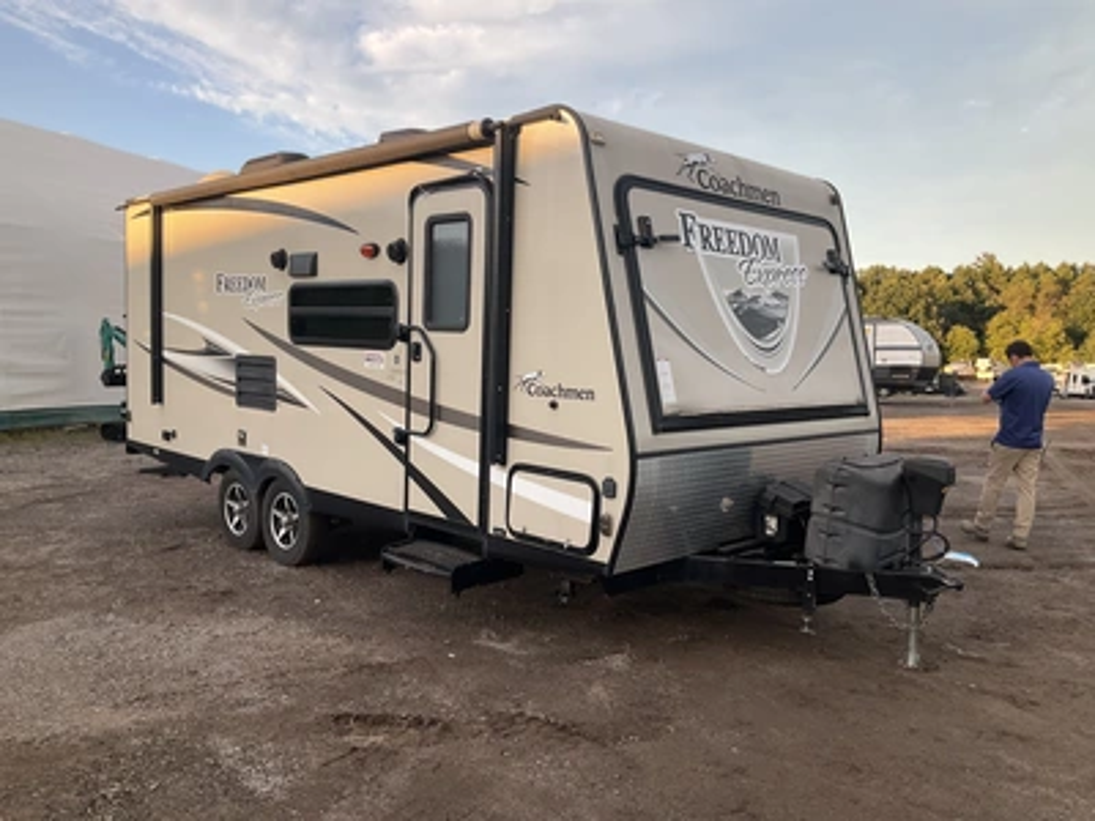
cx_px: 548
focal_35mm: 29
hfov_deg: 61.7
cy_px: 410
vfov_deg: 48.2
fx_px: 917
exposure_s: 1/260
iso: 25
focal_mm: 3
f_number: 1.8
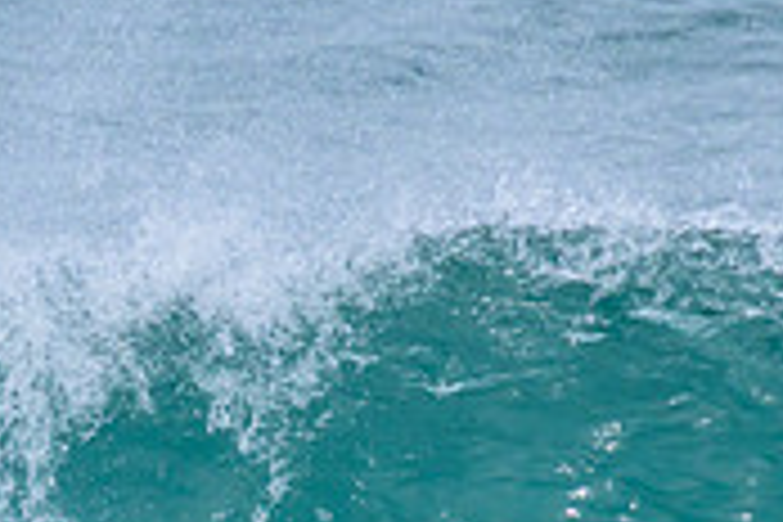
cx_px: -45
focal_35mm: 3586
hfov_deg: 0.6
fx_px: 77989
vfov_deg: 0.4
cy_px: 526
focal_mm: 800
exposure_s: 1/2000
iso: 720
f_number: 11
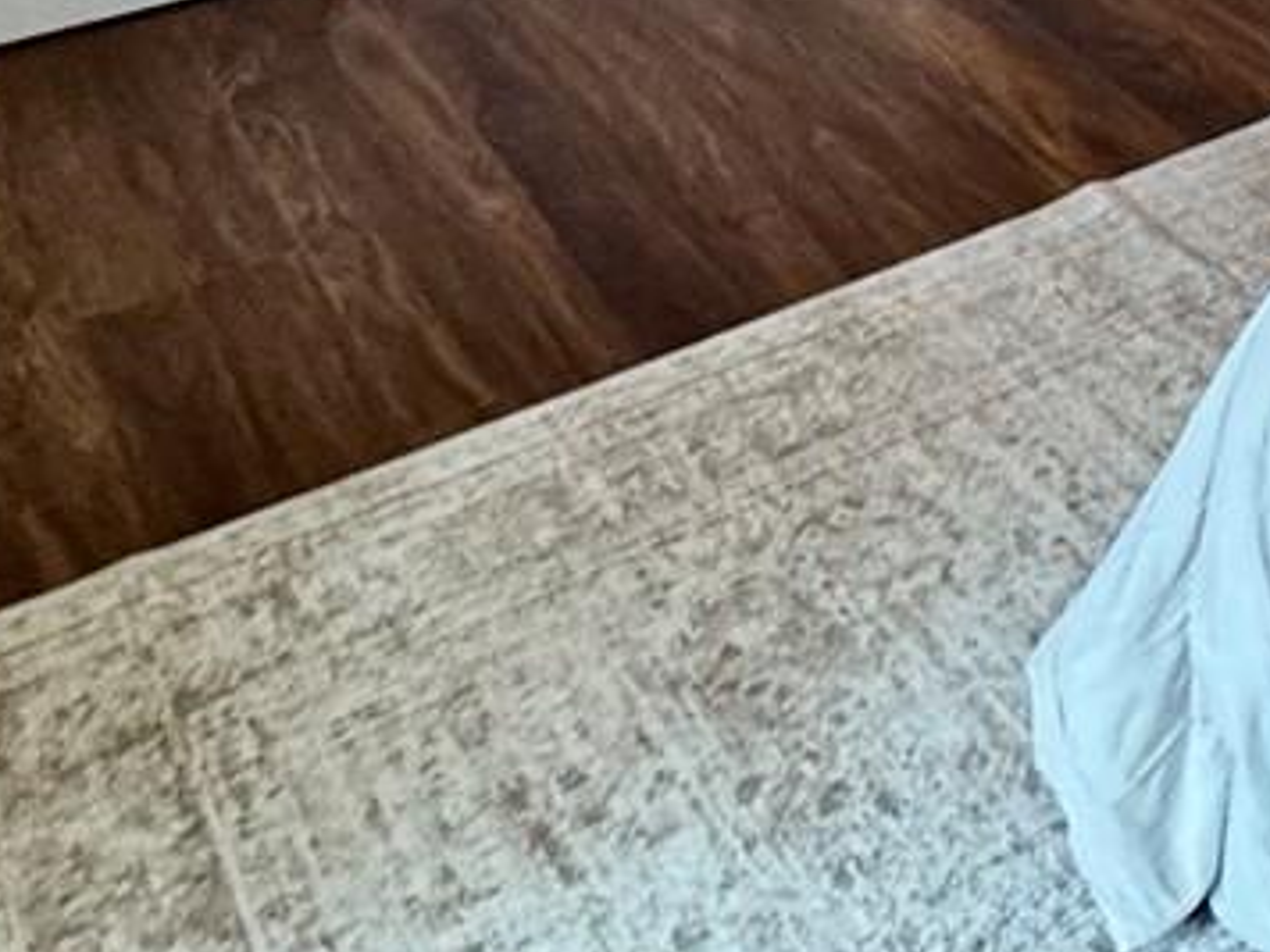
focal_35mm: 63
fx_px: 2311
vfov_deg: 16.3
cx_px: 1777
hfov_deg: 25.2
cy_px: -1084
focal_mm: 2.22
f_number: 2.2
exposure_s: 1/60
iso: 250
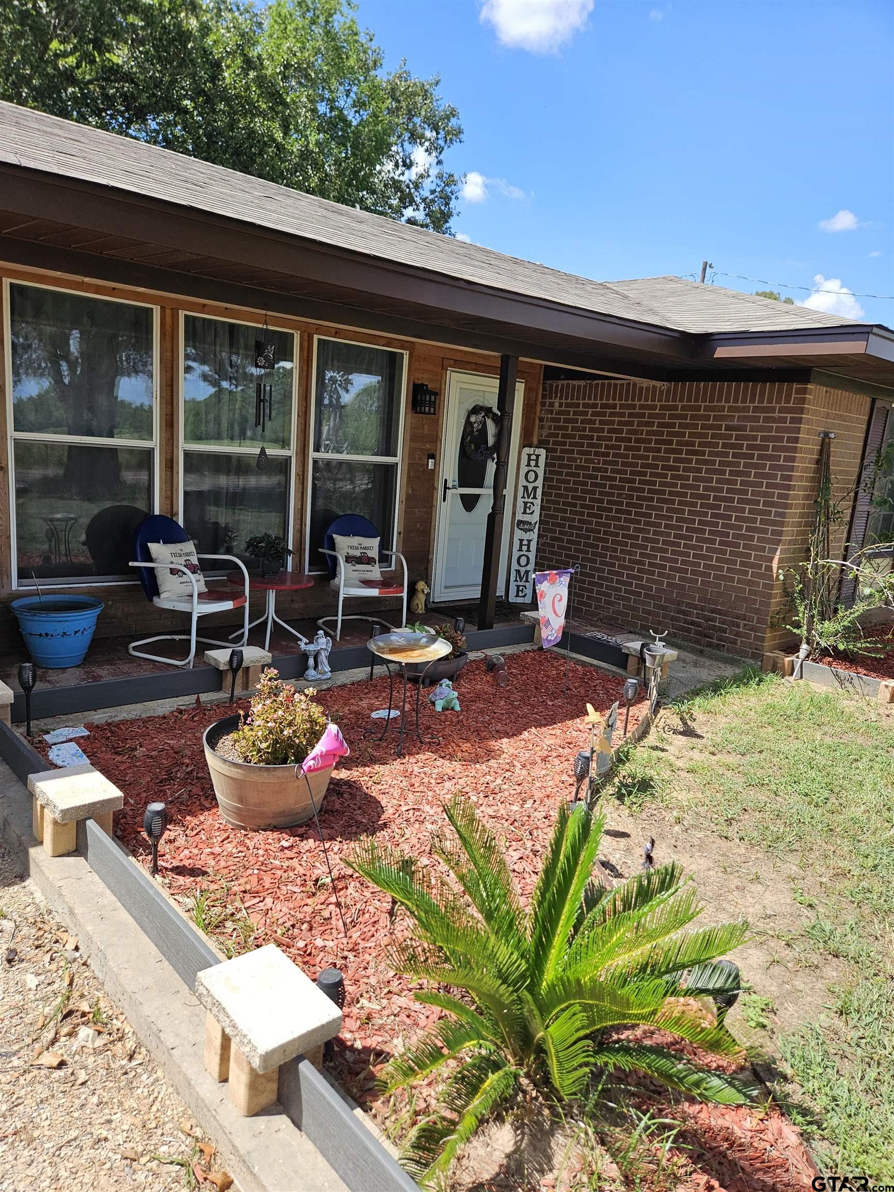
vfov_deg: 73.9
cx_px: 447
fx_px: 792
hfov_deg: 58.9
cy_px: 596
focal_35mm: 23
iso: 40
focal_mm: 5.4
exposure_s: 1/1252
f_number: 1.8
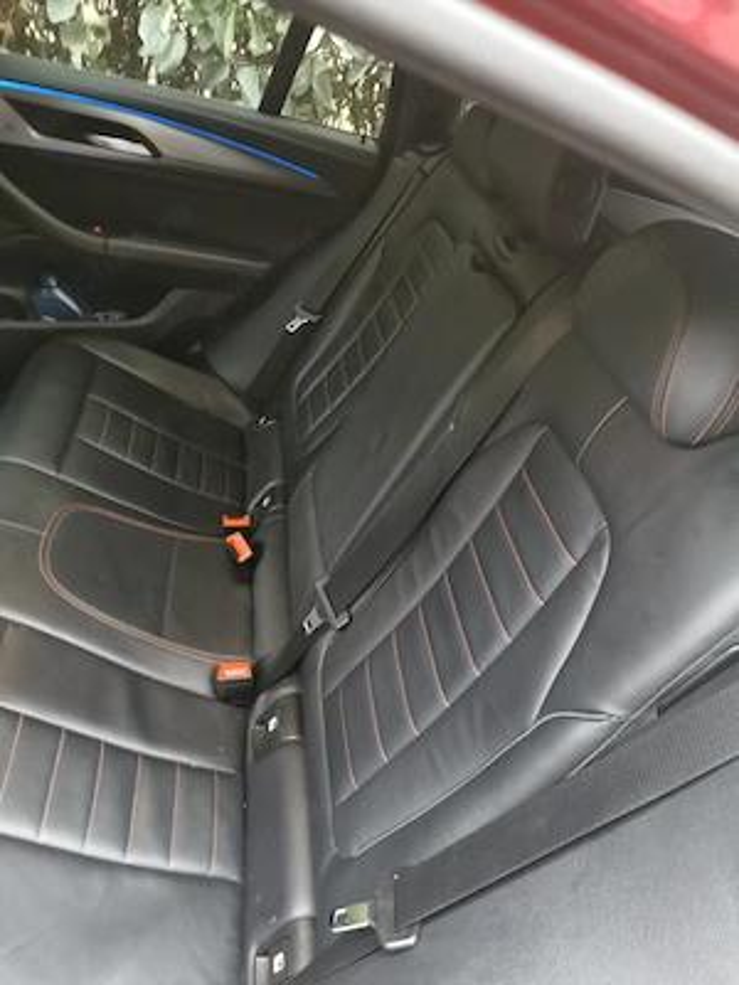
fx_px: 769
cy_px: 492
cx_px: 370
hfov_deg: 51.4
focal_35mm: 27
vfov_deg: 65.3
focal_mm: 5.56
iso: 640
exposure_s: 1/20
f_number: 1.6
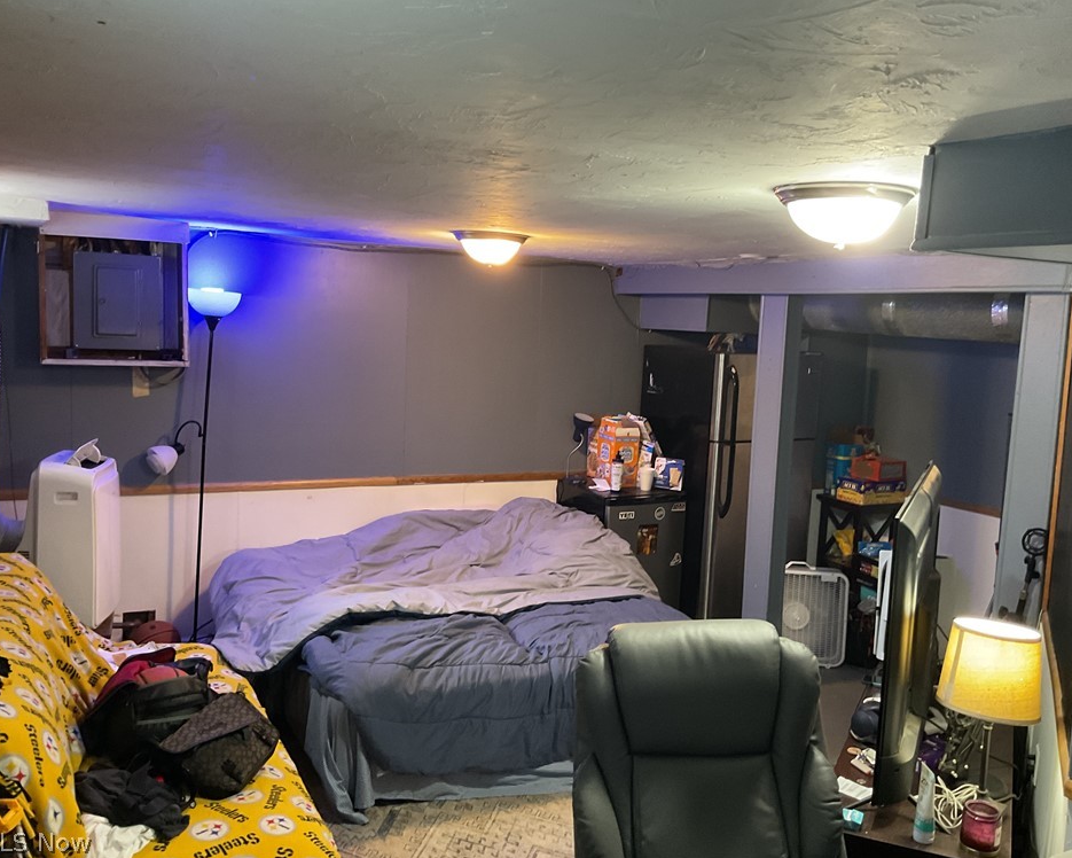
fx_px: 984
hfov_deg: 57.2
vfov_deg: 47.1
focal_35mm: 31
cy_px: 421
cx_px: 558
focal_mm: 3
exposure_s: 1/40
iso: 250
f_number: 1.8
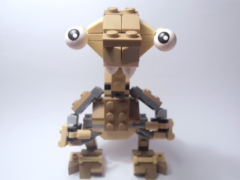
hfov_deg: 50.1
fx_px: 257
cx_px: 120
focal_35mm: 37
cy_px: 90
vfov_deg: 38.7
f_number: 3.9
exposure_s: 1/40
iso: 80
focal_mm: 6.61
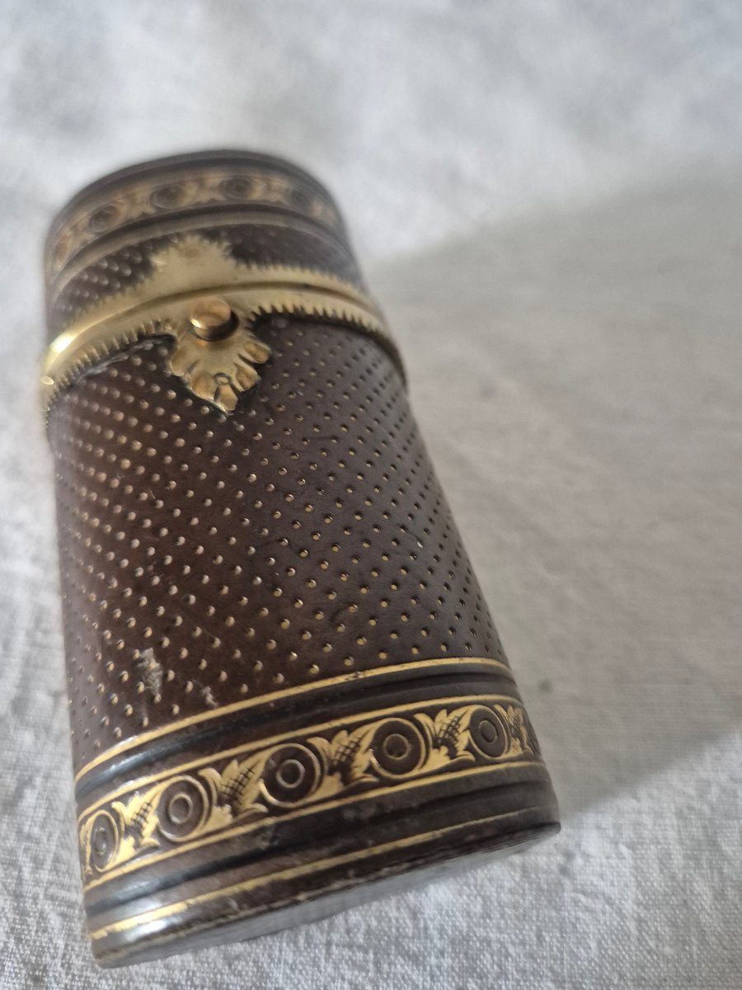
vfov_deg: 73.9
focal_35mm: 23
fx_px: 657
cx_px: 371
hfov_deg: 58.9
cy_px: 495
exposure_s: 1/100
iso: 1600
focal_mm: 5.4
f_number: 1.8
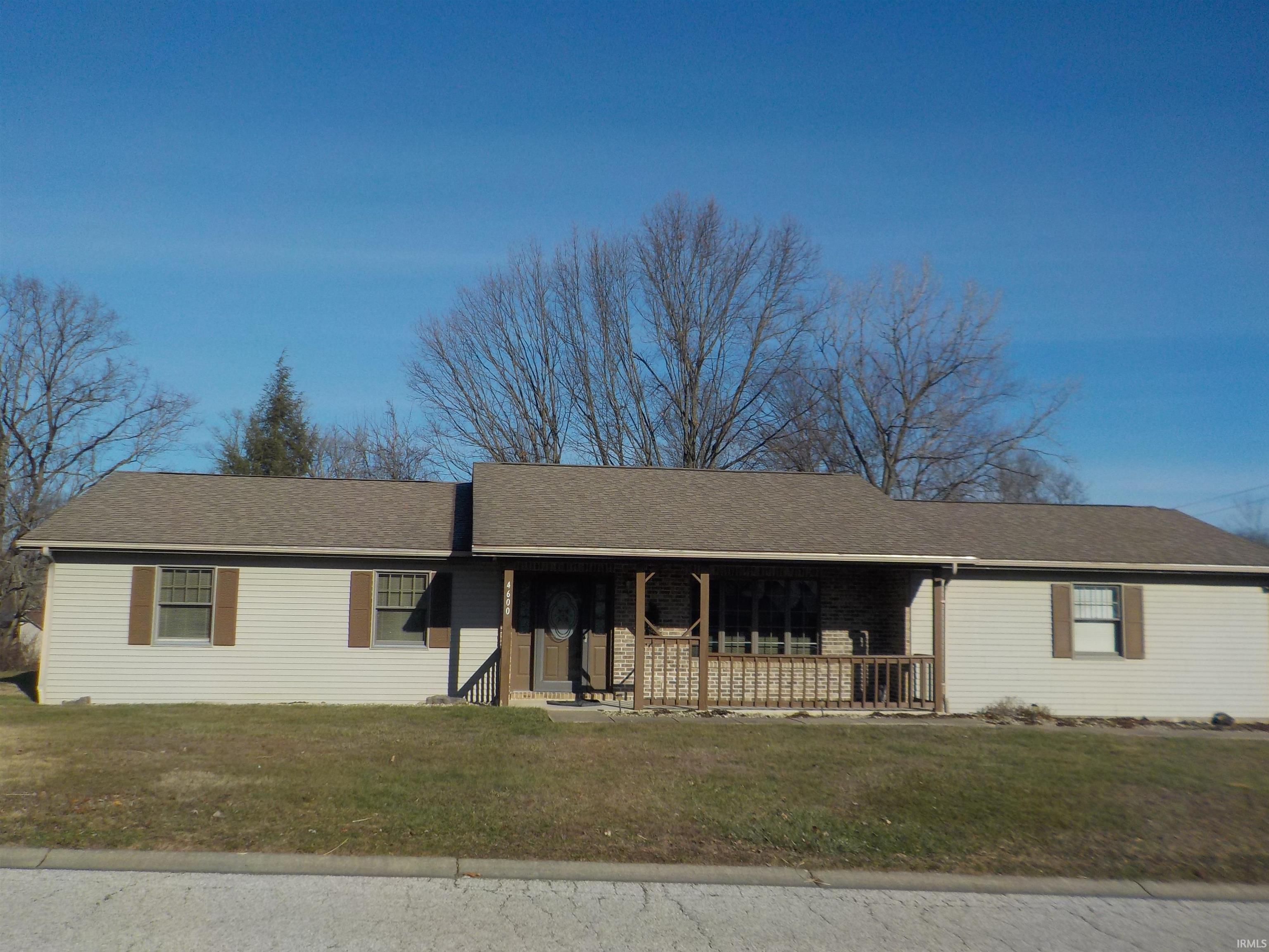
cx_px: 634
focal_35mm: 30
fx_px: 1100
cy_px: 476
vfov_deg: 46.8
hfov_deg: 60.0
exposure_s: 1/640
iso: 125
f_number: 6.6
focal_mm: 4.1
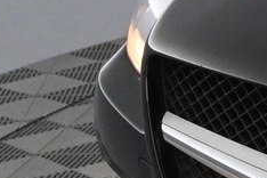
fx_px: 1543
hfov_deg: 8.4
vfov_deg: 6.6
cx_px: 798
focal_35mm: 208
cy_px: 81
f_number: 5.6
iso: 3200
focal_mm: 20
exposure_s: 1/125
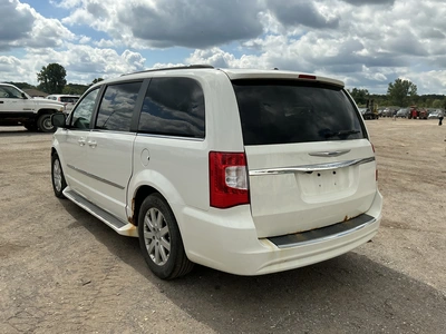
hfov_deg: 63.4
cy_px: 167
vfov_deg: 49.7
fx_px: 361
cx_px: 223
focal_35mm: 28
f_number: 1.8
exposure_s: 1/2959
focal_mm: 3
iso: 25
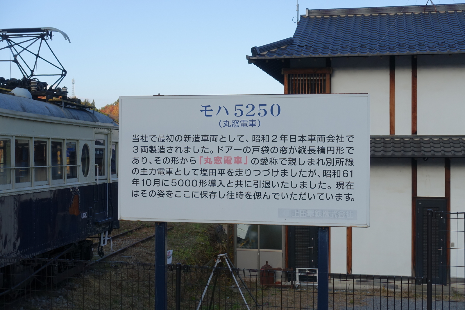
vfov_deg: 25.5
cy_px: 155
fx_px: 685
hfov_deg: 37.5
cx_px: 232
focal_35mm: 53
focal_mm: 19.48
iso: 125
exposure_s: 1/320
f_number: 5.6
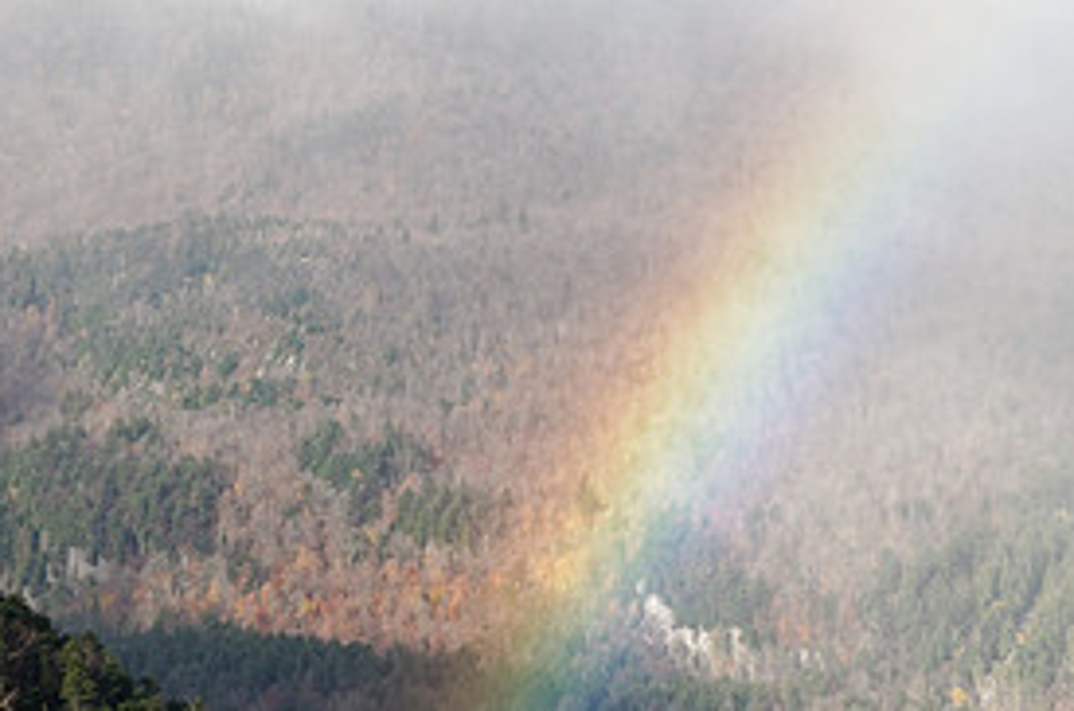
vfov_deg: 7.8
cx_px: 992
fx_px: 5181
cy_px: 471
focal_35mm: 174
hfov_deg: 11.7
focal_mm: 55
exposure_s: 1/80
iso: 200
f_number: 6.3
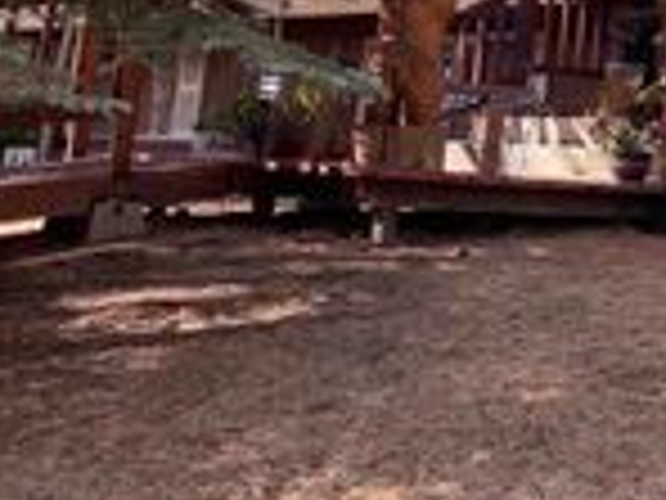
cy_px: -255
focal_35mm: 88
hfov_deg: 20.4
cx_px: 860
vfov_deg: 15.5
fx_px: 1693
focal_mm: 4.25
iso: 32
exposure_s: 1/287
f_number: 1.8
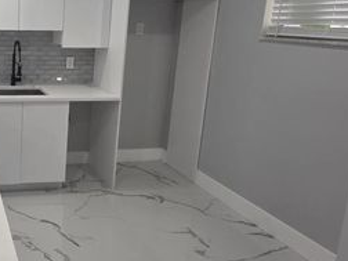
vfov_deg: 42.4
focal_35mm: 33
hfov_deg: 46.5
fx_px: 332
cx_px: 1
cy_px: 87
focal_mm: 2.2
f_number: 1.9
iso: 125
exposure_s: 1/120
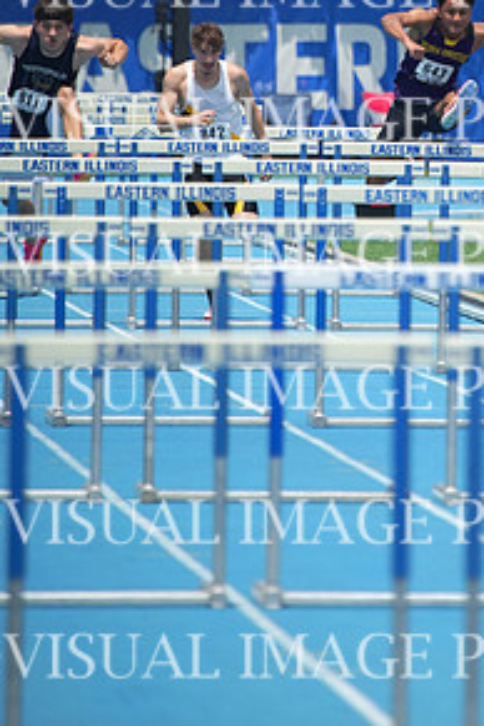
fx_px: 16092
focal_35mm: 798
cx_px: 435
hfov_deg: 1.7
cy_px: 52
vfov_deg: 2.6
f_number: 5.6
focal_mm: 400
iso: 400
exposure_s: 1/2000
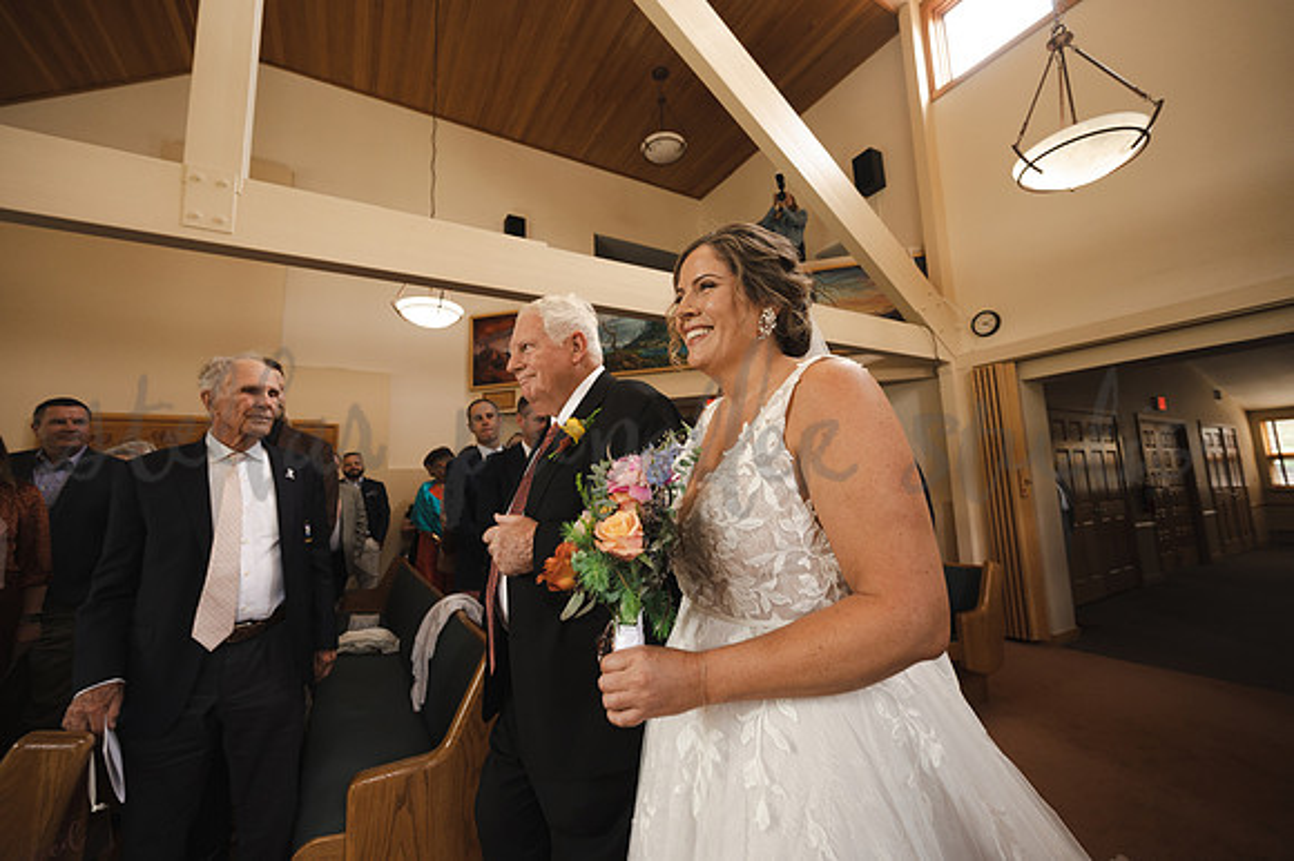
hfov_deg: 104.3
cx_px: 647
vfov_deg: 81.1
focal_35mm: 14
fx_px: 503
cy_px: 430
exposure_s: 1/125
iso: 1250
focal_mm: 14
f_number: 4
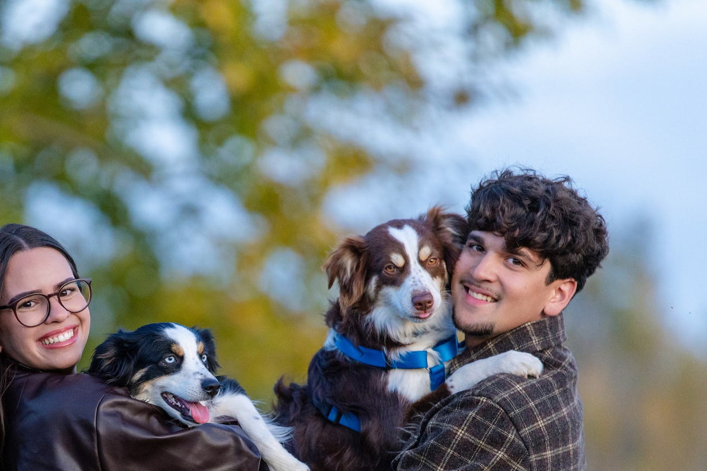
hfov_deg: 6.7
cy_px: 428
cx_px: 197
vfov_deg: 4.5
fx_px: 6029
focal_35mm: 307
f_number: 2
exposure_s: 1/1000
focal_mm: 150
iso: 1250
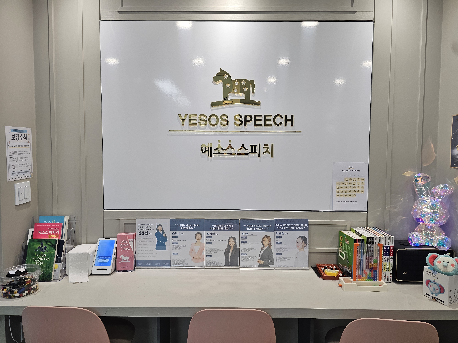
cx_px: 229
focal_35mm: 23
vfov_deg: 58.9
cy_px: 172
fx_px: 304
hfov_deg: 73.9
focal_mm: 6.3
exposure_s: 1/120
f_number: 1.7
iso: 100
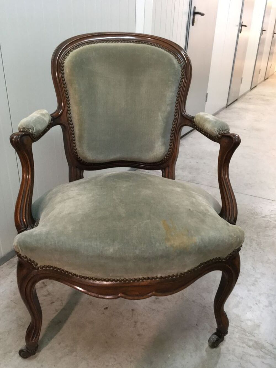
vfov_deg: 61.7
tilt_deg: -25.4
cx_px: 138
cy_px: 184
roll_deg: -2.7
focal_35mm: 29
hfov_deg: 48.2
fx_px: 308
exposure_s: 1/17
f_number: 2.2
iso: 200
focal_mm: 4.15
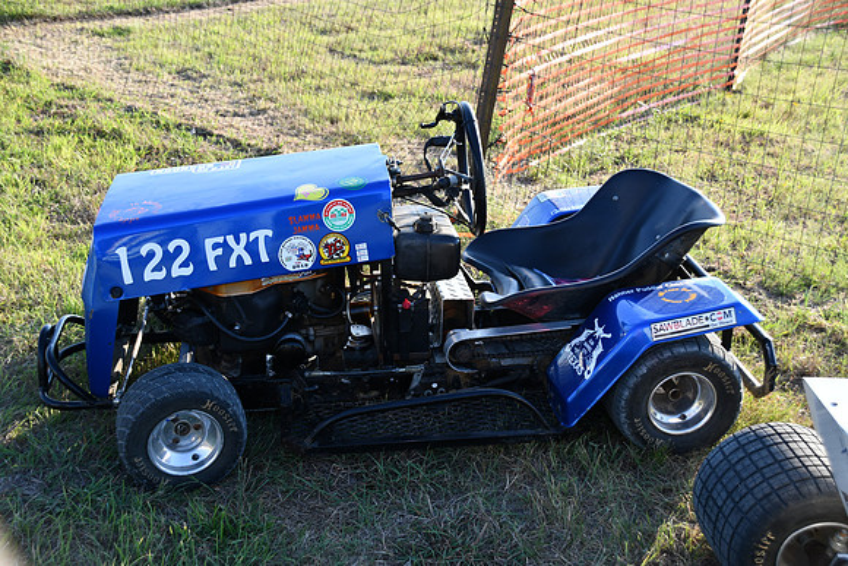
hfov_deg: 41.1
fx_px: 1131
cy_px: 283
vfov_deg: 28.1
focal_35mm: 48
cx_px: 424
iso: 200
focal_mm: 32
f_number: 5.6
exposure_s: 1/250
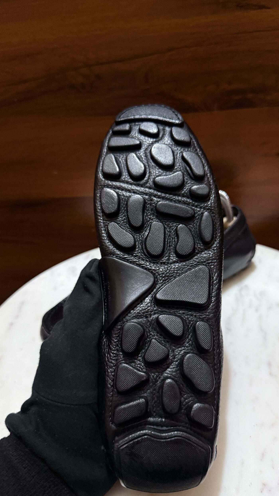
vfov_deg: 69.8
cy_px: 253
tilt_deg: -32.2
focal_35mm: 27
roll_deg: +6.0
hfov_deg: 42.8
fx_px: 355
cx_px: 156
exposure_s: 1/50
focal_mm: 6.76
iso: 400
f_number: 1.78
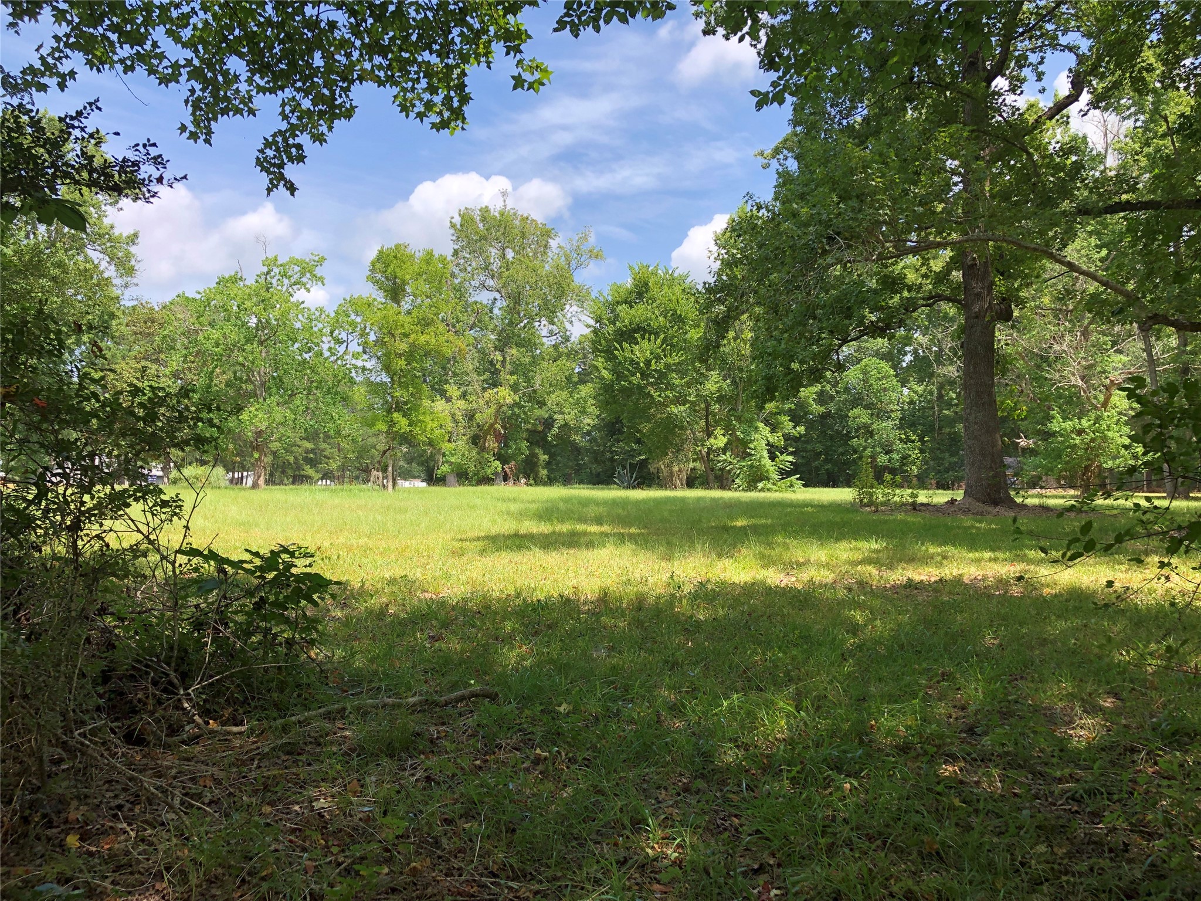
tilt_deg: +1.5
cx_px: 600
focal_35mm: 28
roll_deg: +1.1
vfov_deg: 49.7
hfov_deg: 63.4
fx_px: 971
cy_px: 450
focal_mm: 4
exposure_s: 1/960
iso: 20
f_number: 1.8
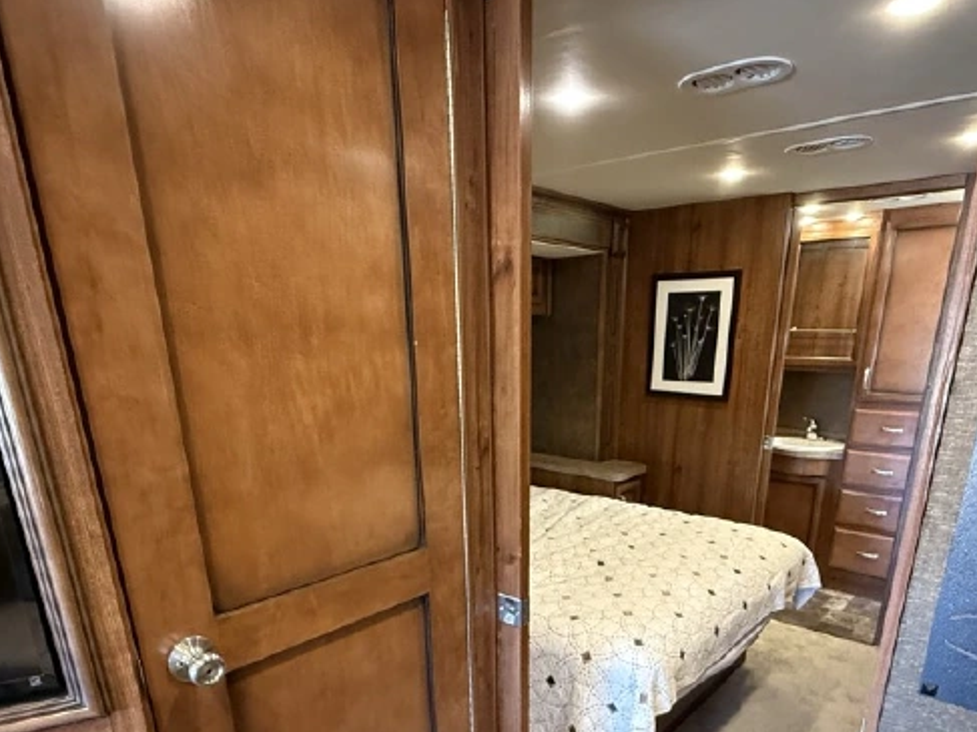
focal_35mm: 23
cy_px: 550
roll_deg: +0.7
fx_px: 649
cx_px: 530
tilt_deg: -16.7
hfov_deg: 73.8
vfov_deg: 56.0
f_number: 2.2
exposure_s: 1/41
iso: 640
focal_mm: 2.22
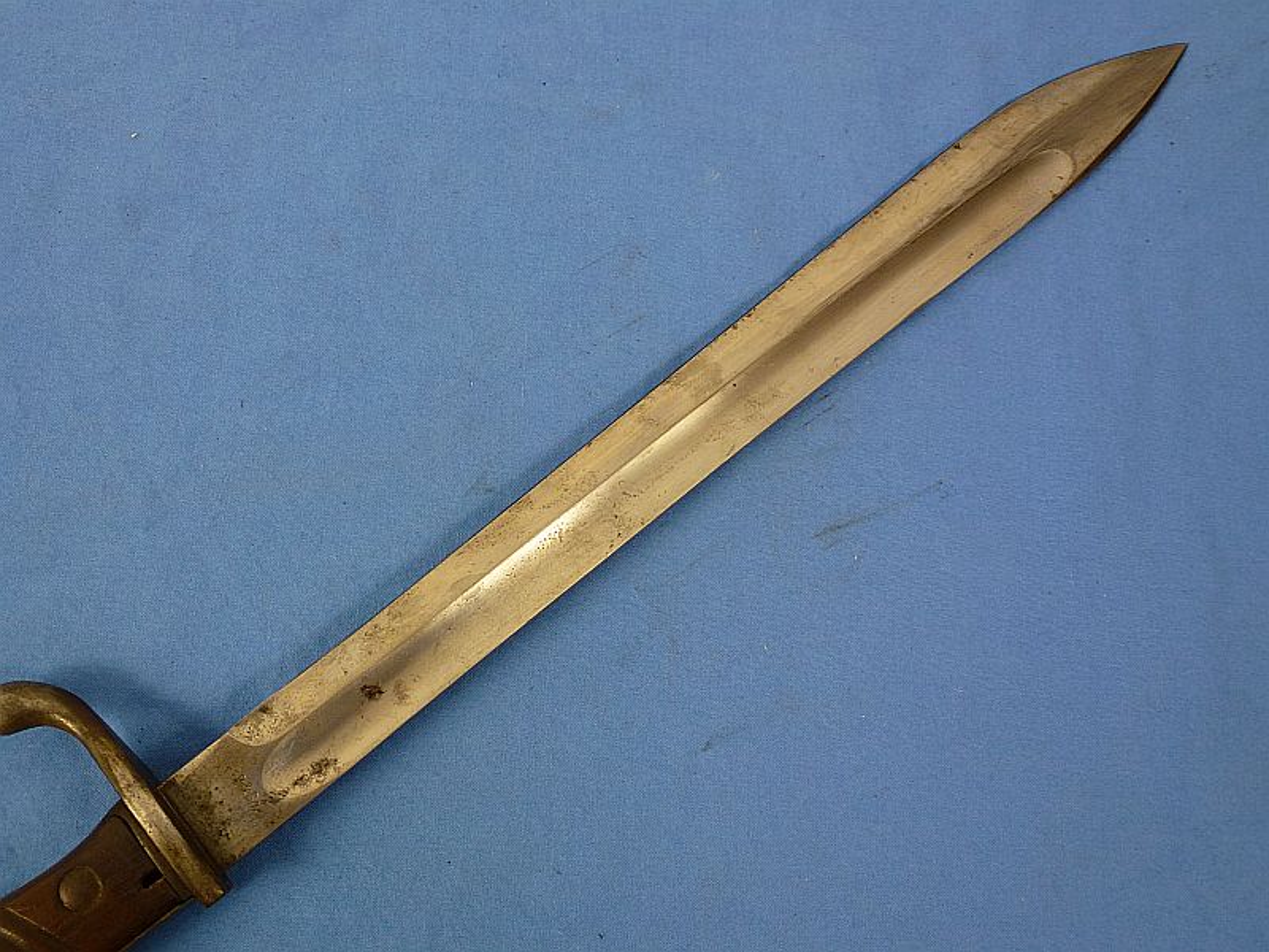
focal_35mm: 30
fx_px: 1100
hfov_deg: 60.0
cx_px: 634
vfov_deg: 46.8
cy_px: 476
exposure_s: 1/60
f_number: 3.5
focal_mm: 5.4
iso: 160
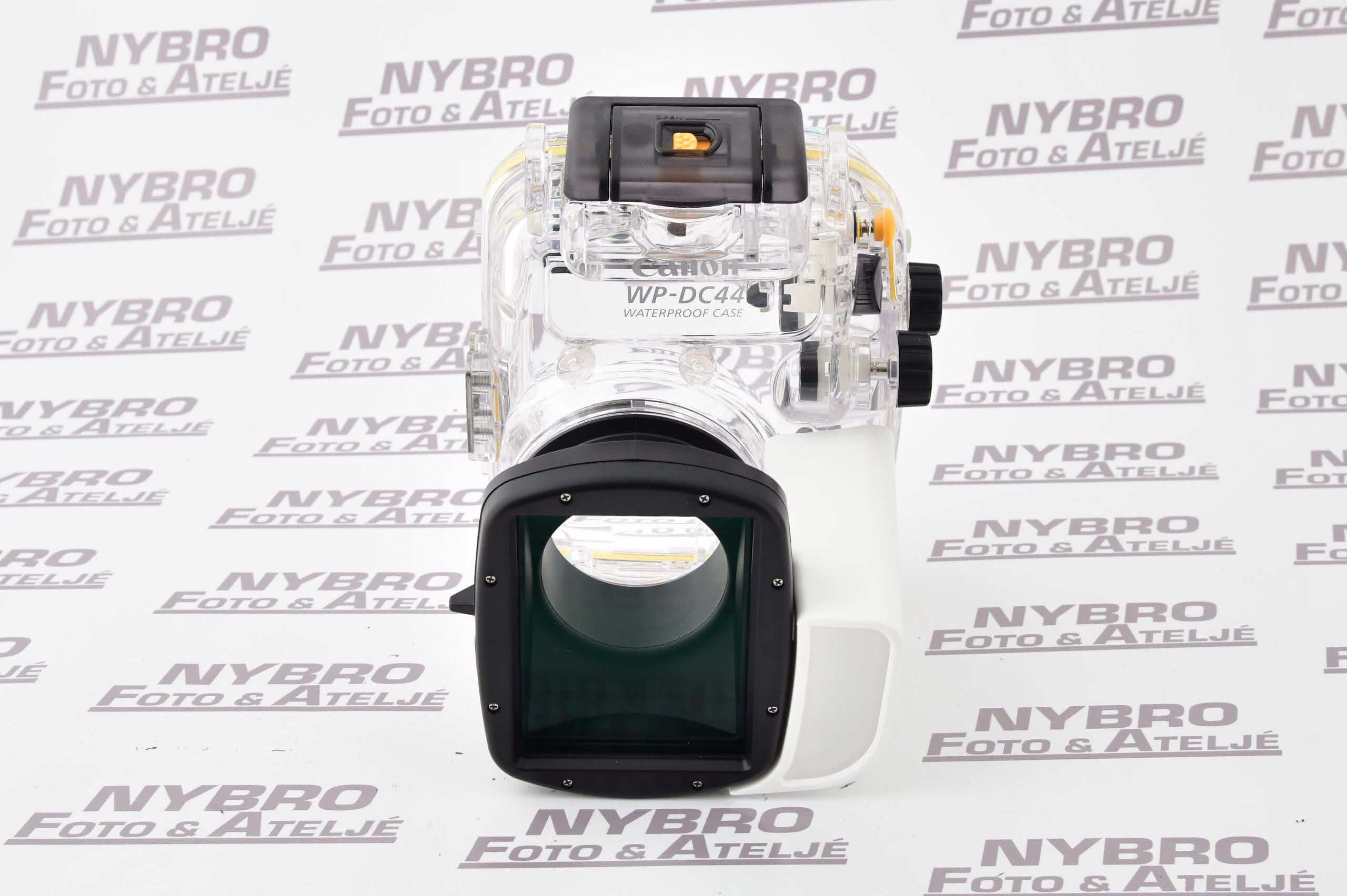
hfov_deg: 44.5
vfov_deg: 30.5
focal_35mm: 44
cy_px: 448
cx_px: 674
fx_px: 1645
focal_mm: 44
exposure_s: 1/160
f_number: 10
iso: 800
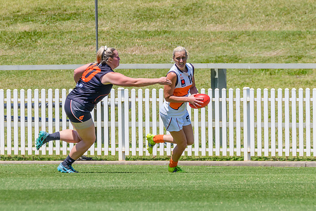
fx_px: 7841
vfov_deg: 1.5
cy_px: 123
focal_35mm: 893
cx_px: 139
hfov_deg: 2.3
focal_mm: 460
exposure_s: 1/2000
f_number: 10
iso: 800
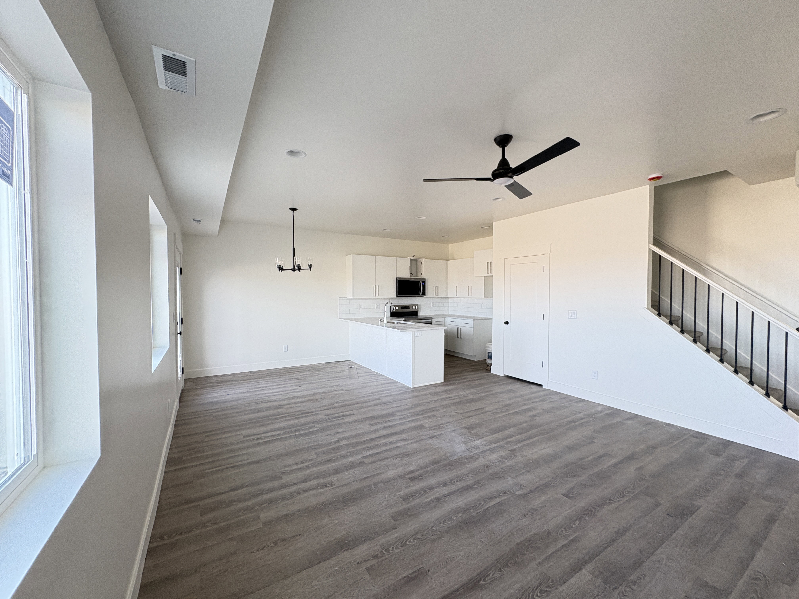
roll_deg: +0.6
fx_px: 323
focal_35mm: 14
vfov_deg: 85.7
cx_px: 400
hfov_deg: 102.1
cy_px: 300
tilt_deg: -1.3
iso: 250
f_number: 2.2
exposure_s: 1/95
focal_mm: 2.22
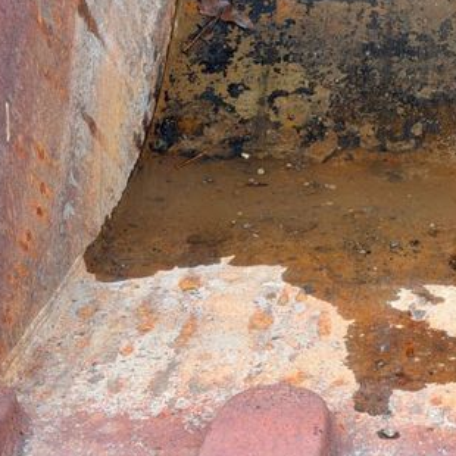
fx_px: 1222
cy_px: 207
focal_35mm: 82
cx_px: 431
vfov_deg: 21.1
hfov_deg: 20.6
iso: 80
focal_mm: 6.76
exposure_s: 1/499
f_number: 1.78
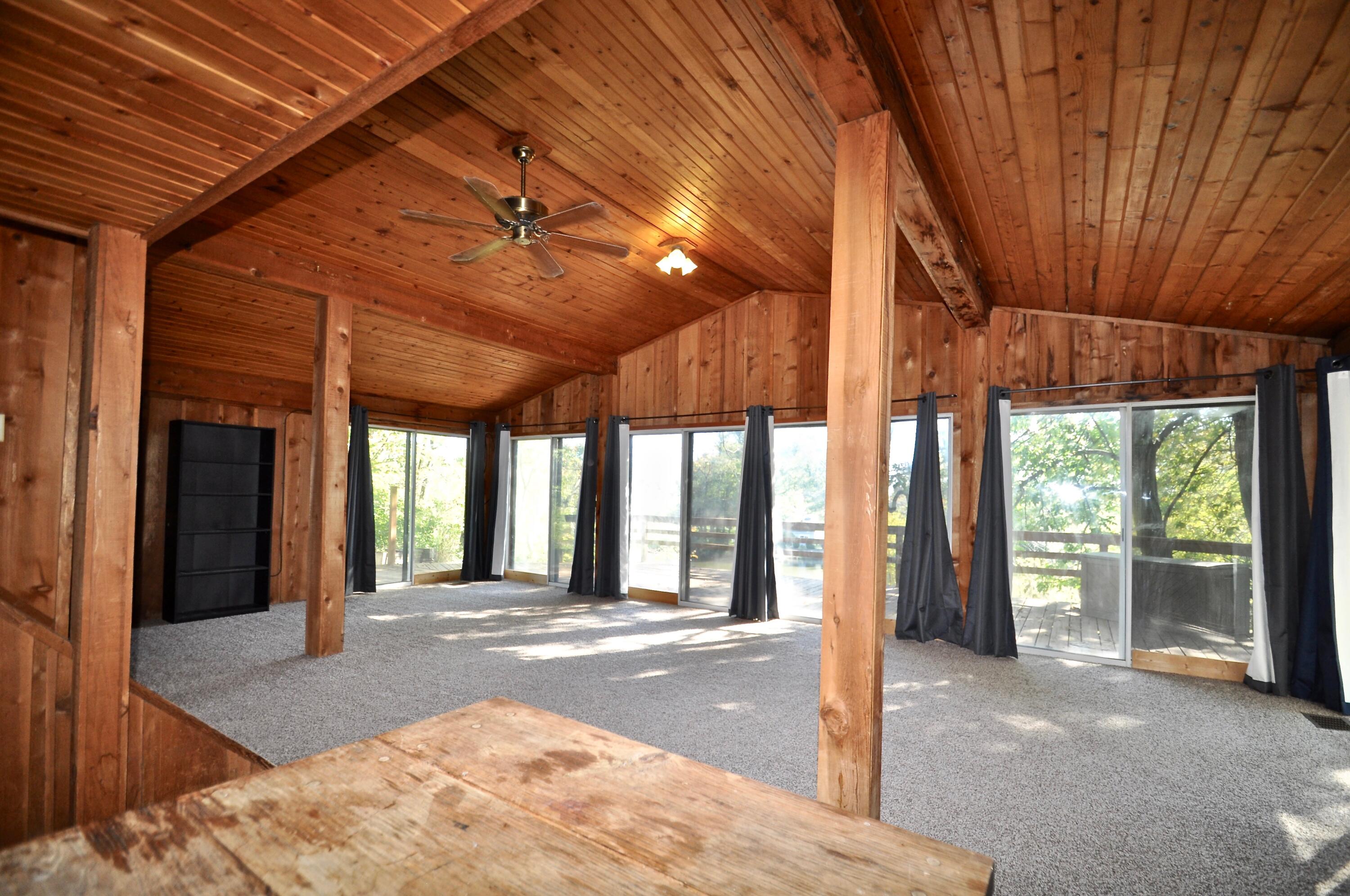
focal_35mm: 15
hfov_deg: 100.5
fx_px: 562
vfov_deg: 77.2
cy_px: 448
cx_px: 675
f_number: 4.5
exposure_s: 1/80
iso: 400
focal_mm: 10
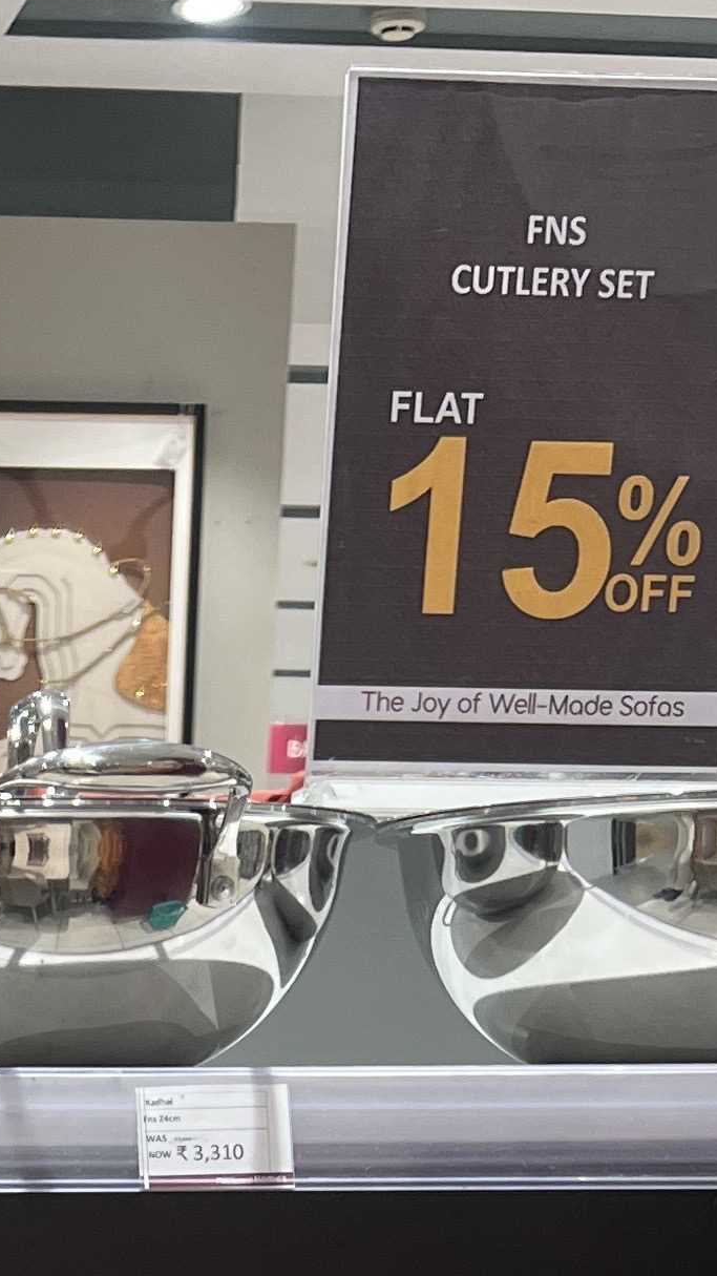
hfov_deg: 12.4
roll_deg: -0.7
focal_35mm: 94
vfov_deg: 19.5
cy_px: 1966
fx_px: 3179
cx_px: -293
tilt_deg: -15.3
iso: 100
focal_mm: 5.7
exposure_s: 1/100
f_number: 1.5
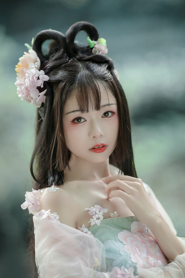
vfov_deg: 15.2
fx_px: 1041
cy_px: 139
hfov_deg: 10.2
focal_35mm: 135
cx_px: 92
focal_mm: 135
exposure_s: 1/200
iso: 320
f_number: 1.8
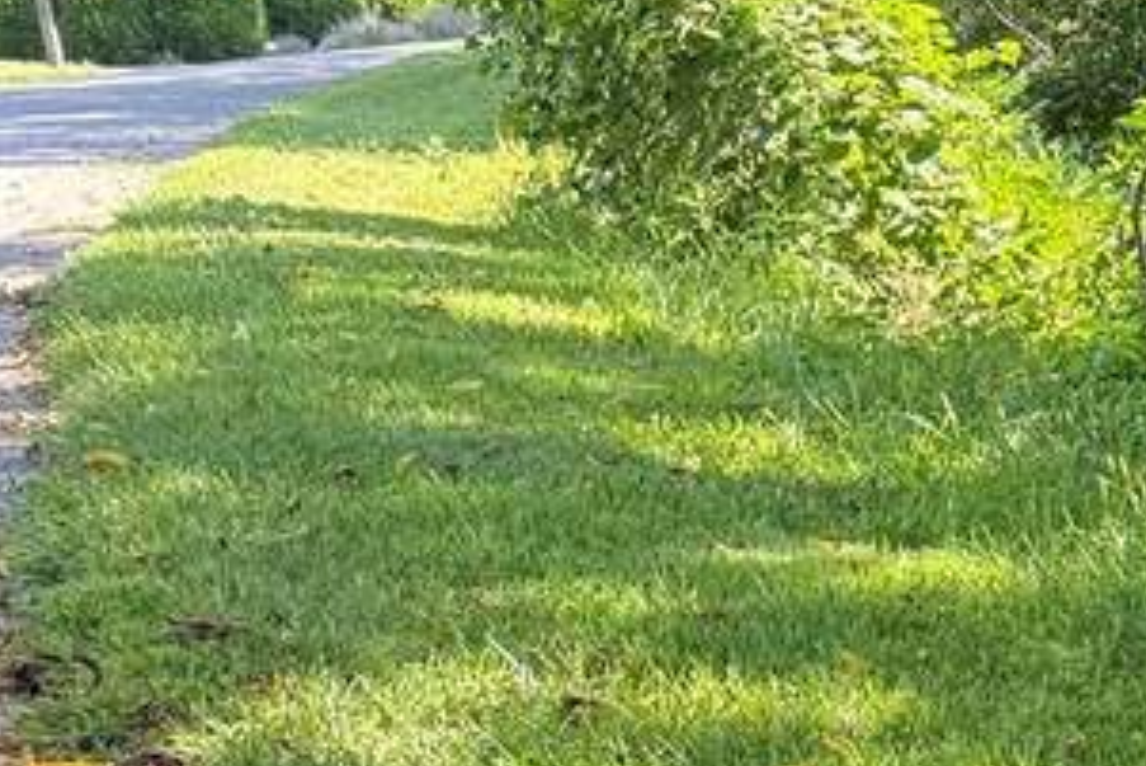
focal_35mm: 106
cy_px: 1406
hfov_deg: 15.7
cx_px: 2220
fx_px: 3376
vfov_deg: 11.9
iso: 100
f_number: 1.78
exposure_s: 1/197
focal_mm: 6.76
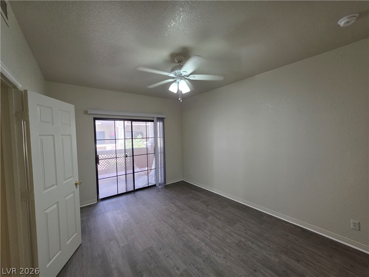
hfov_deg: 106.2
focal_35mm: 13
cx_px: 184
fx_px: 139
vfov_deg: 89.9
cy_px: 138
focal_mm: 2.2
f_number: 1.9
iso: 160
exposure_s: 1/120
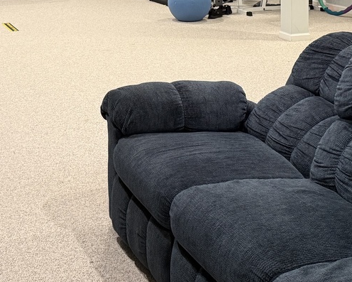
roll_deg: +0.1
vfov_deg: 21.2
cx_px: 143
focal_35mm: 68
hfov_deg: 27.8
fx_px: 709
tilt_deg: -4.9
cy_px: -37
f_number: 1.78
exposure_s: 1/60
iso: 250
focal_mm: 6.76
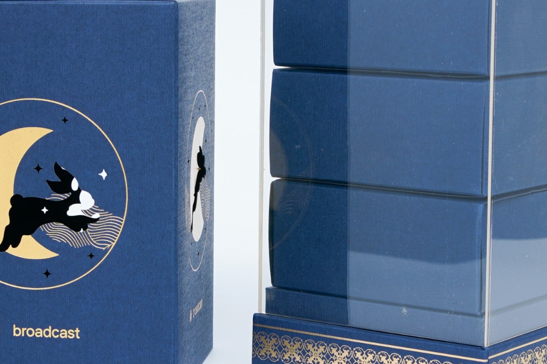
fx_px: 1170
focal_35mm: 77
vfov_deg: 17.7
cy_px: 187
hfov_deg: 26.3
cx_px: 258
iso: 100
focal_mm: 35
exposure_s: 1/125
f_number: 10
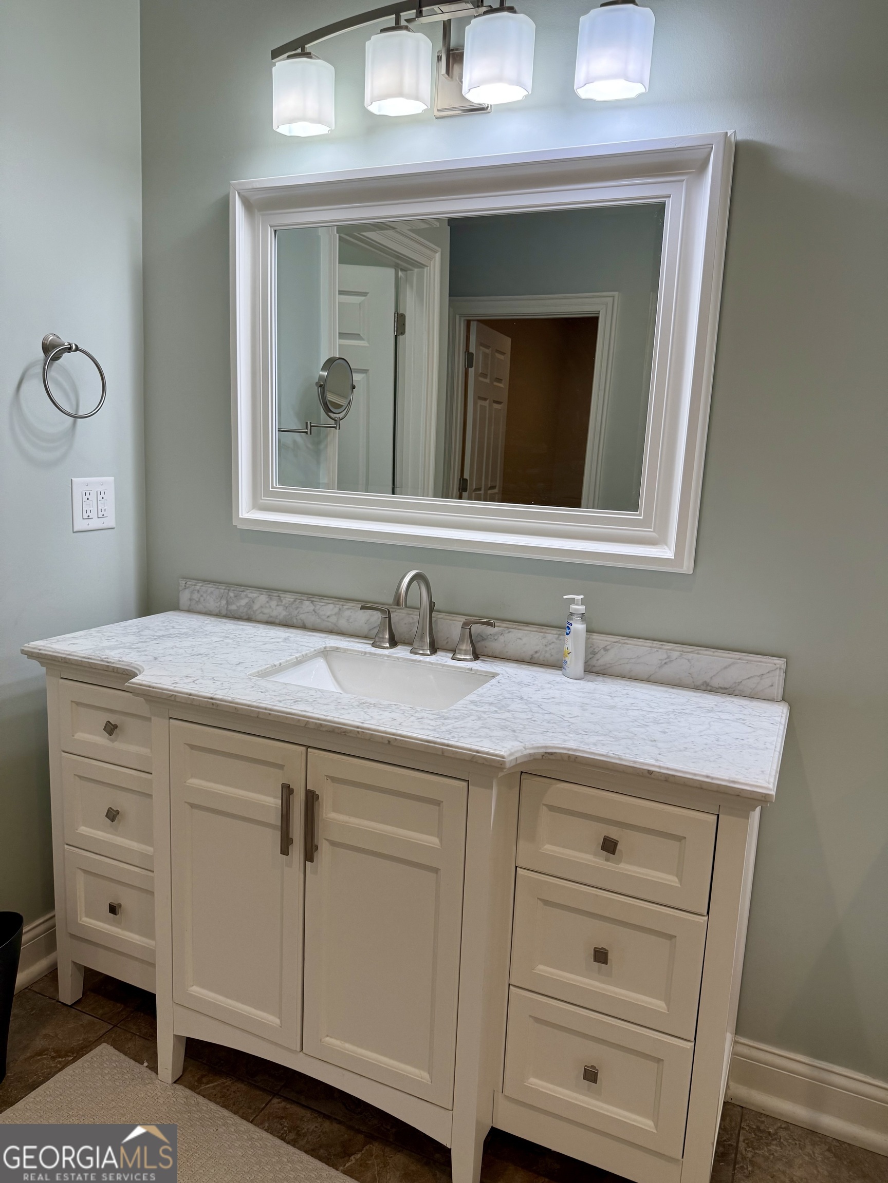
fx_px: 821
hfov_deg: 56.8
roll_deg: -2.6
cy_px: 592
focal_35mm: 24
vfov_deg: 71.6
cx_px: 444
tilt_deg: -10.2
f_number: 1.78
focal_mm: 6.76
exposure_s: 1/231
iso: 125
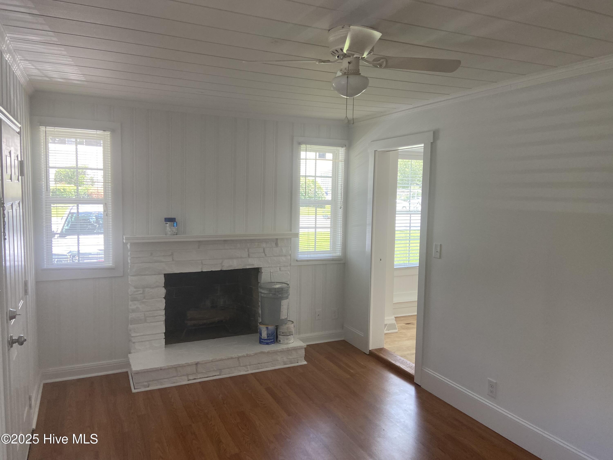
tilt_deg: -4.5
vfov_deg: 53.1
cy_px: 230
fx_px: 460
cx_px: 306
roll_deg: -1.8
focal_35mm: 26
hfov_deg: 67.3
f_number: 1.8
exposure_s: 1/121
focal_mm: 4.25
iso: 100
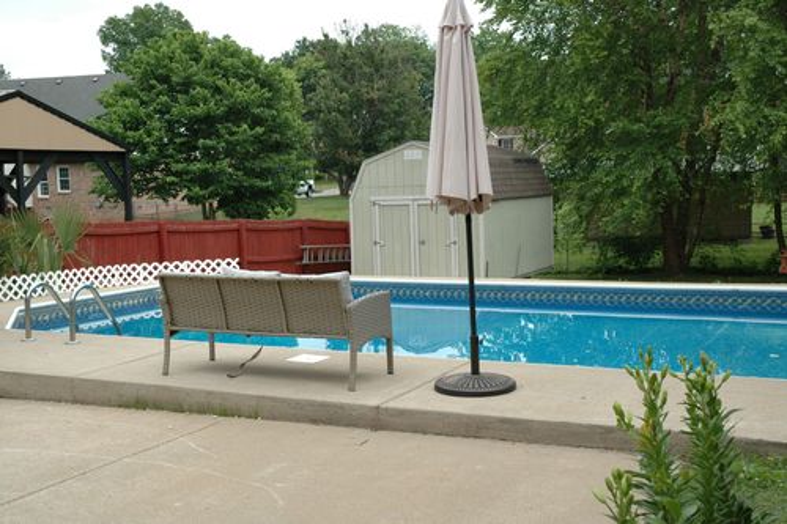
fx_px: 1016
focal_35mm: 46
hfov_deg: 42.3
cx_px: 394
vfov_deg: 28.9
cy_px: 262
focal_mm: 31
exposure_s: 1/200
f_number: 7.1
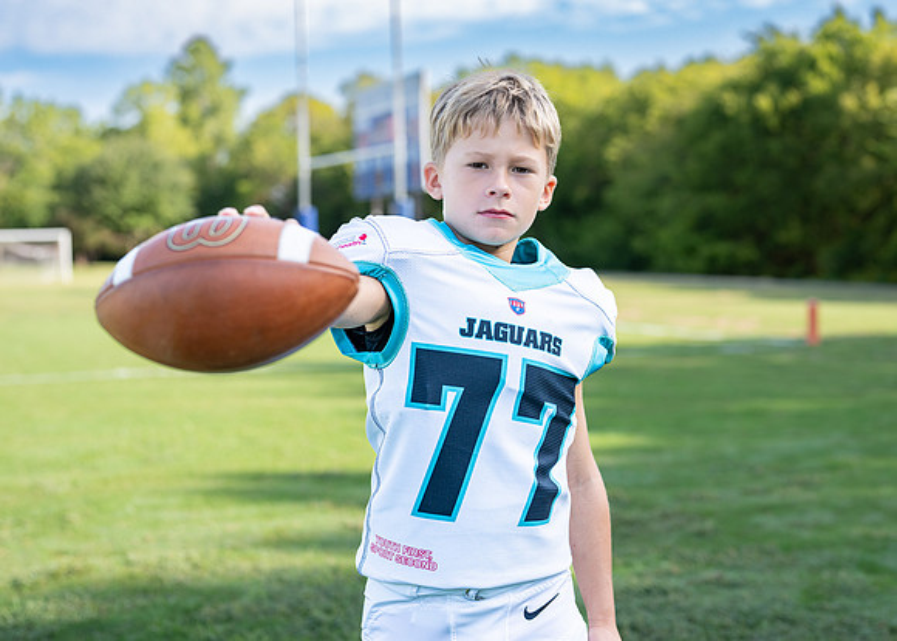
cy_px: 294
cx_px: 522
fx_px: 1482
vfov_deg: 24.4
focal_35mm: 58
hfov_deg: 33.6
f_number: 2.8
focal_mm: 50
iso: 100
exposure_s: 1/500
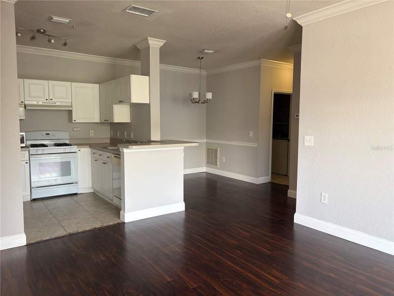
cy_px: 148
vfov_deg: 53.1
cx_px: 197
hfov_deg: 67.3
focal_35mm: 26
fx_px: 296
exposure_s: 1/60
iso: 125
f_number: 1.6
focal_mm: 5.96
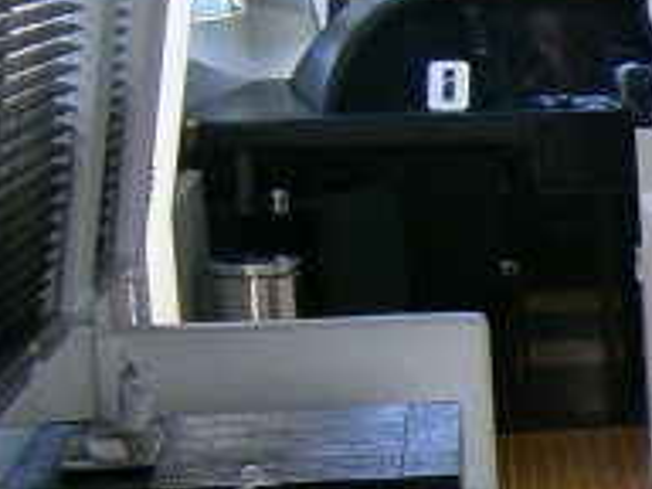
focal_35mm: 139
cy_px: 520
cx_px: 1382
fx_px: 2618
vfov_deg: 10.6
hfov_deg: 12.2
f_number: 2.8
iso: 80
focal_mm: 4.7
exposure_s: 1/250
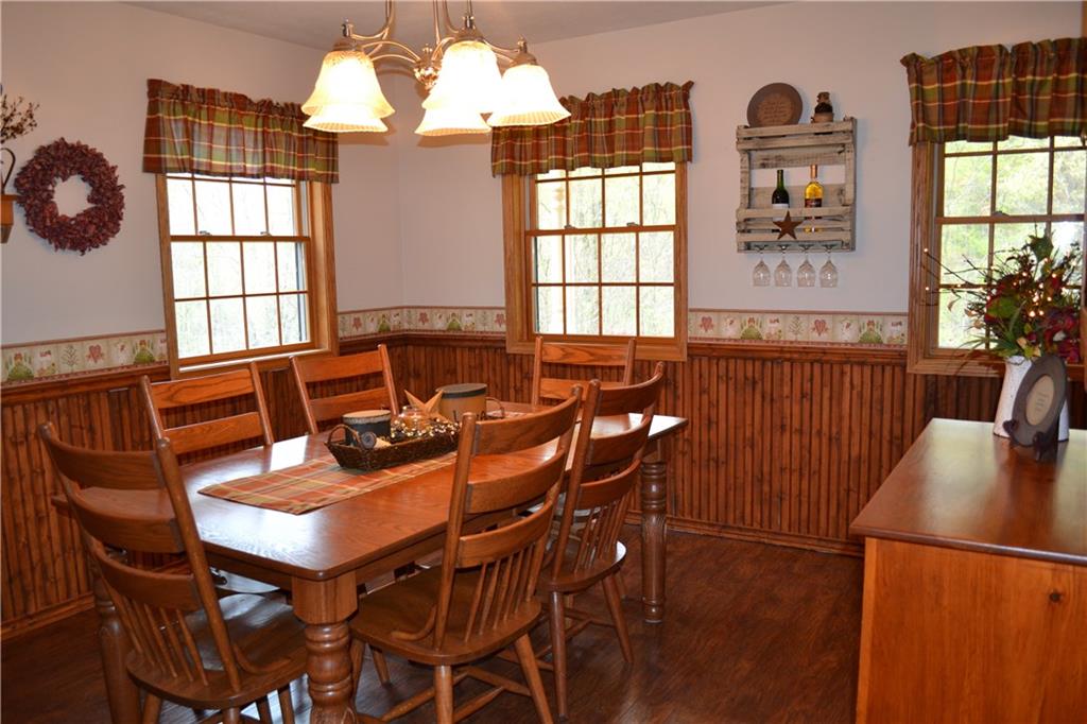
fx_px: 815
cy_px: 362
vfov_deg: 47.9
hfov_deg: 67.4
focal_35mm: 27
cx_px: 544
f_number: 3.5
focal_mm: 18
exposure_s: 1/60
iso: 560
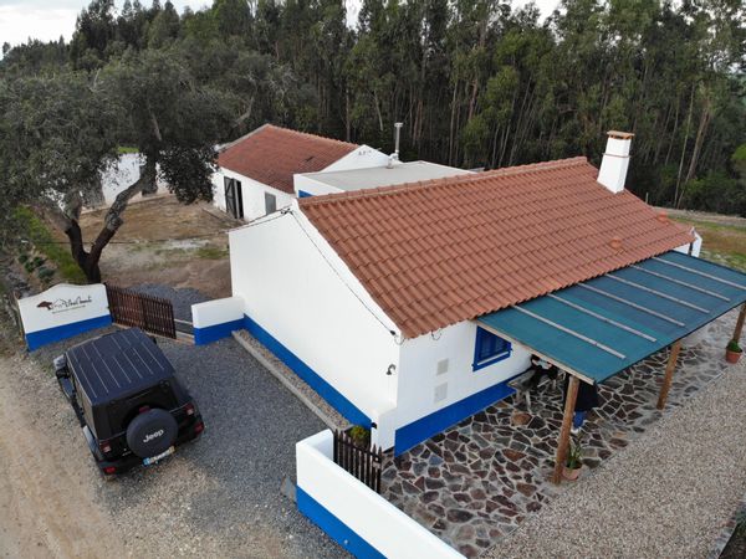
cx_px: 373
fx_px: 517
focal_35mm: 24
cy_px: 280
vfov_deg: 56.8
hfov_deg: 71.6
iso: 200
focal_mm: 4.5
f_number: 2.8
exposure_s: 1/30
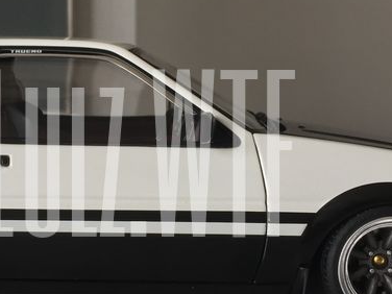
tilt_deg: -4.6
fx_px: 895
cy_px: 153
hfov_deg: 24.2
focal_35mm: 79
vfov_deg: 18.7
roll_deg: -2.2
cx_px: 64
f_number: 2.2
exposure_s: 1/50
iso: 40
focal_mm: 4.15
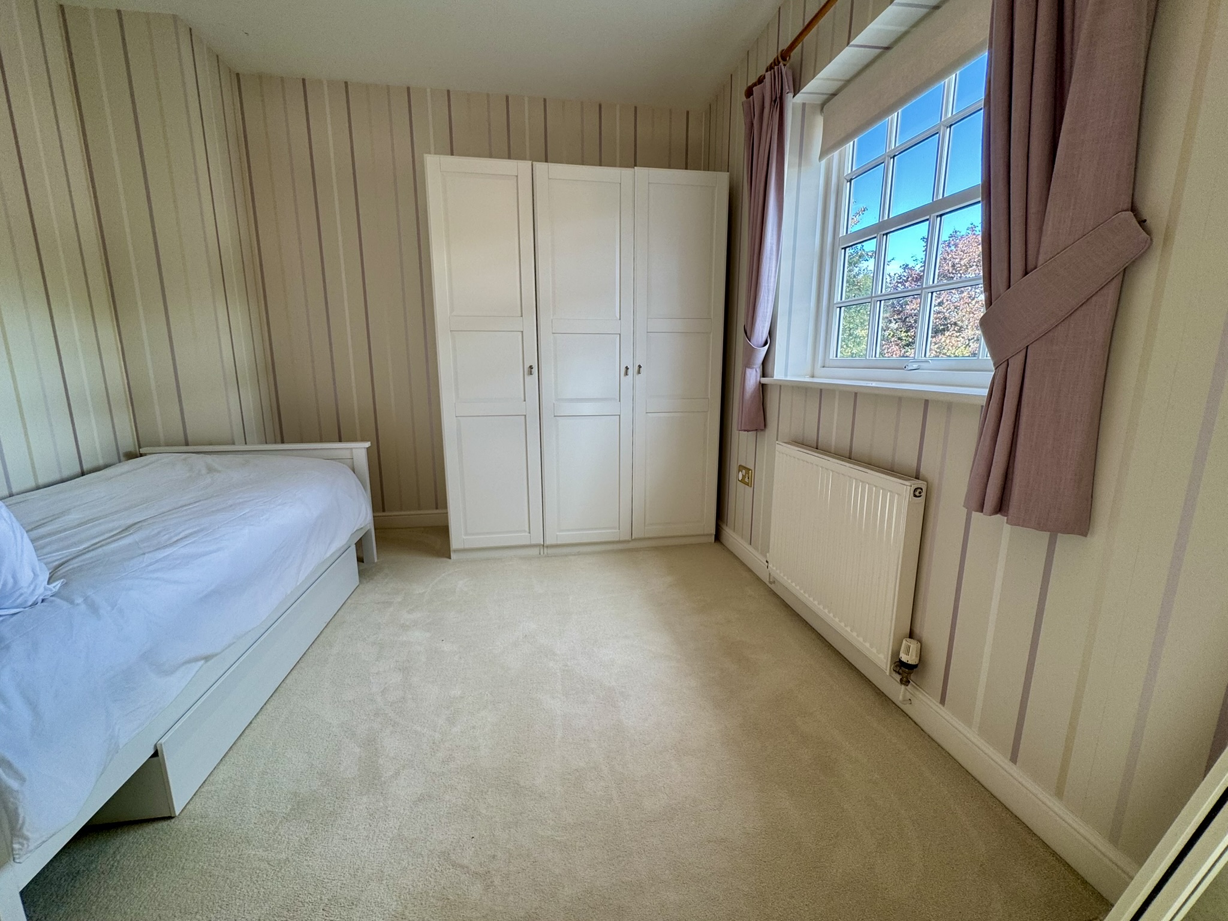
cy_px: 460
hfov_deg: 102.1
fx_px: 497
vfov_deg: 85.7
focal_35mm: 14
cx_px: 614
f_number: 2.2
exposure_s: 1/100
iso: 64
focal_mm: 2.22
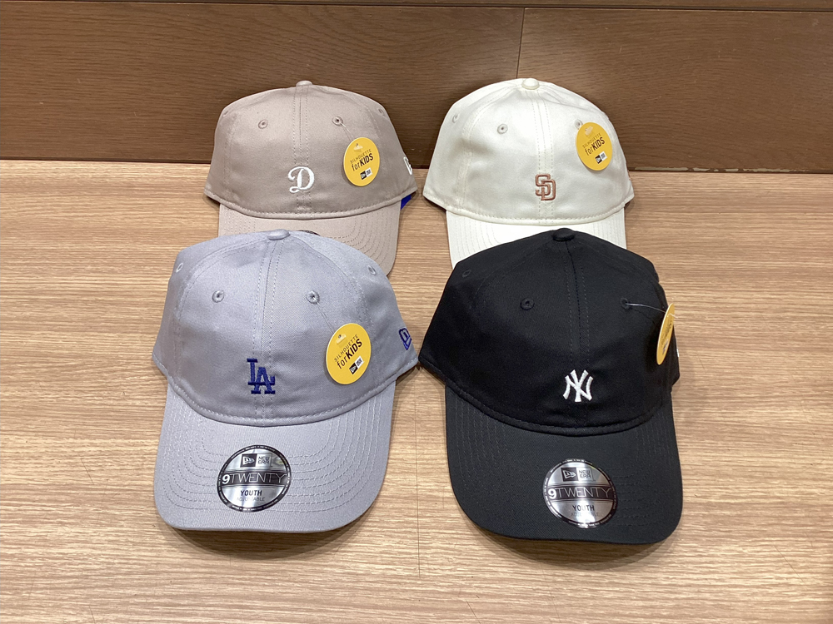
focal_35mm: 31
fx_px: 746
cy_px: 312
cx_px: 416
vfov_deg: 45.4
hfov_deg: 58.4
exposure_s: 1/50
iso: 64
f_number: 2.4
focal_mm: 3.3
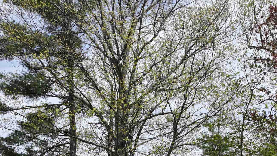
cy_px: 245
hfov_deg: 33.8
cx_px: 154
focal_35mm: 62
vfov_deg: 17.2
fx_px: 455
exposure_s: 1/2000
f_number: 2.8
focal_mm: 12.29
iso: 110
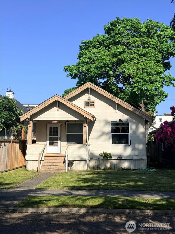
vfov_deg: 39.7
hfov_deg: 30.3
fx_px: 324
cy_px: 117
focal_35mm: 48
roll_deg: -1.4
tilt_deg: +5.1
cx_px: 88
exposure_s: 1/6024
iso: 64
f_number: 1.78
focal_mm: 6.76
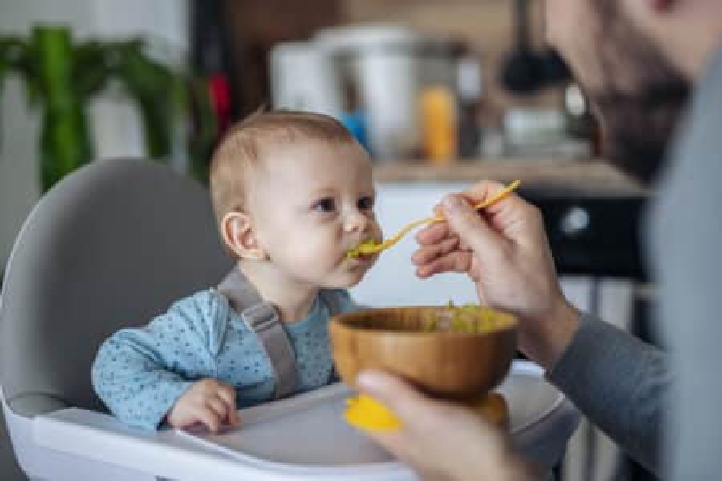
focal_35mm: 50
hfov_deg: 39.6
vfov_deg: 27.0
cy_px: 240
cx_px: 361
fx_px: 1003
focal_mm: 50
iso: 400
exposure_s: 1/250
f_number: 1.4
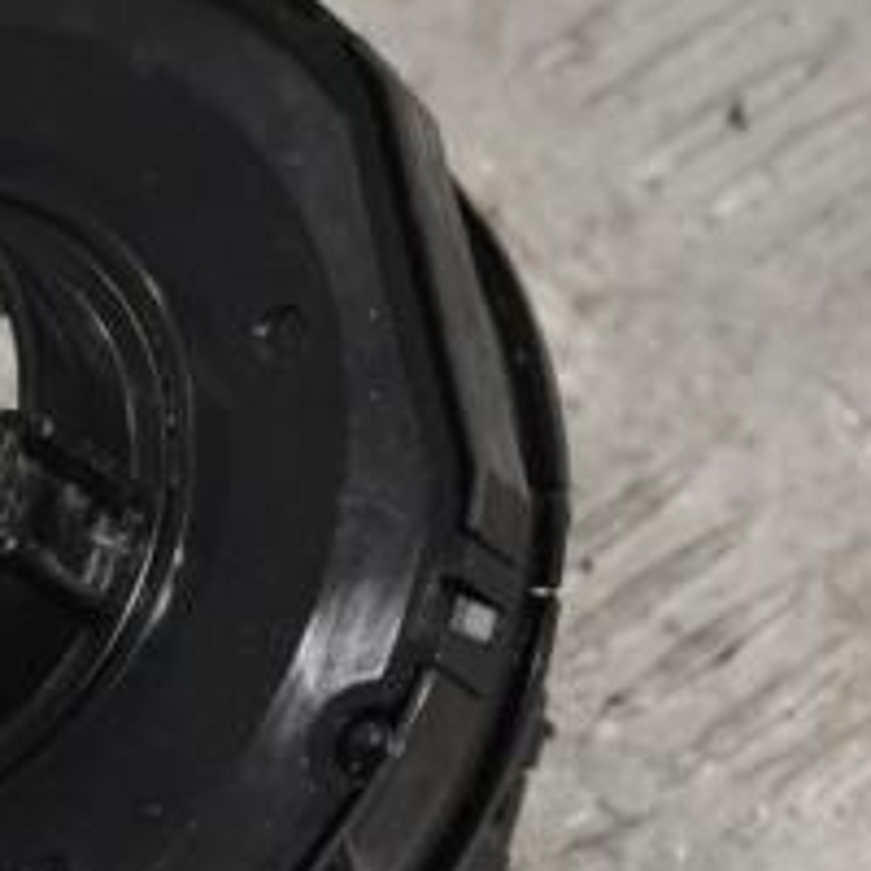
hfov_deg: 10.1
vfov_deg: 10.4
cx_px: -379
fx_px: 4783
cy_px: 514
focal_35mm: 168
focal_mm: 44
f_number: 8
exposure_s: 1/250
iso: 3200
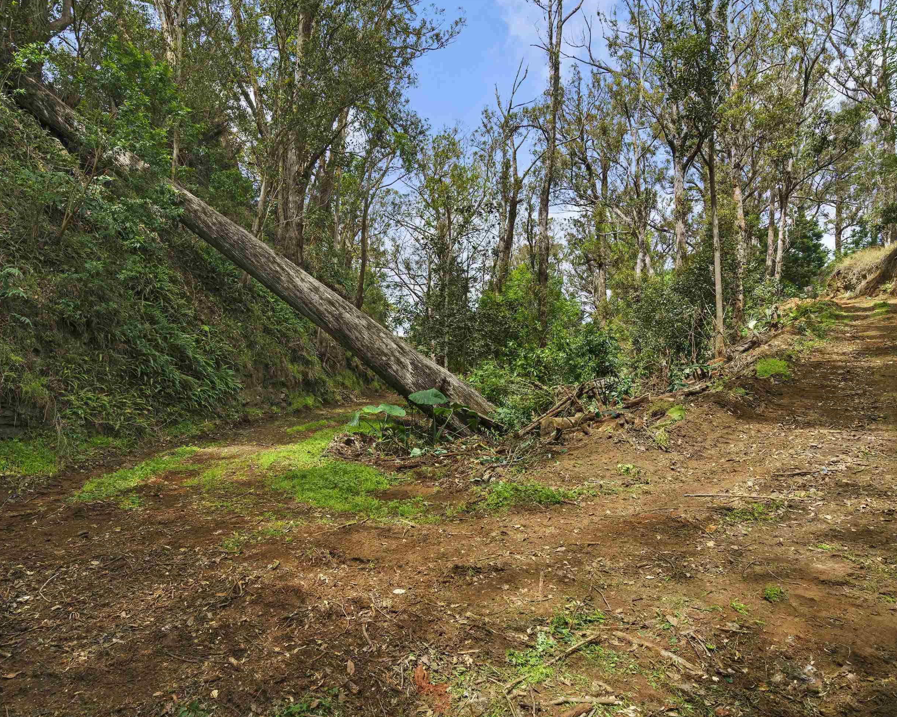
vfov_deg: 70.8
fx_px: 504
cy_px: 373
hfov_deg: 83.2
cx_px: 416
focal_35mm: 19
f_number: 8
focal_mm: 16
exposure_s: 1/100
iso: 160
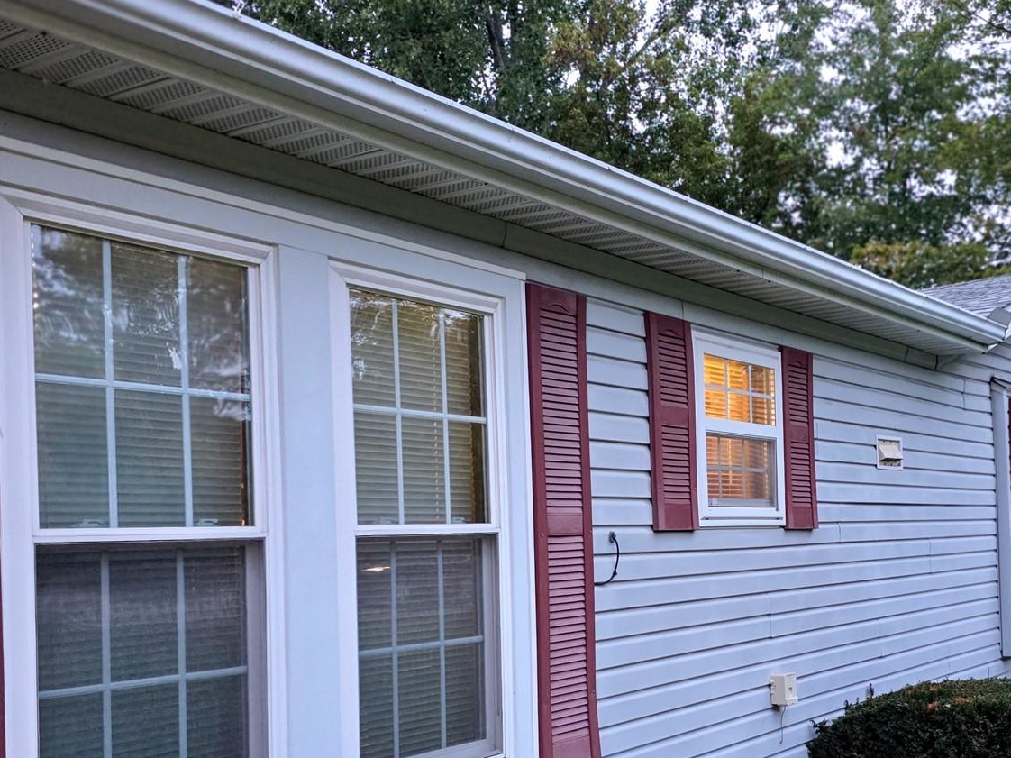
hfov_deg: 44.0
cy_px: 524
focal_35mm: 42
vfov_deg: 33.9
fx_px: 1226
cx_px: 697
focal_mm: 6.3
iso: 640
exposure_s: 1/120
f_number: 1.7
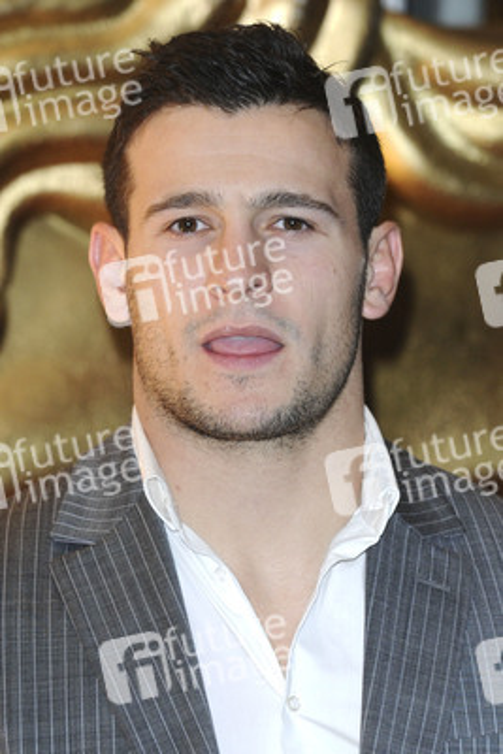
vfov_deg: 8.9
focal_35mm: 232
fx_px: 4868
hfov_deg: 5.9
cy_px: 377
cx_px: 252
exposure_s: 1/200
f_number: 4.5
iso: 640
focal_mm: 155
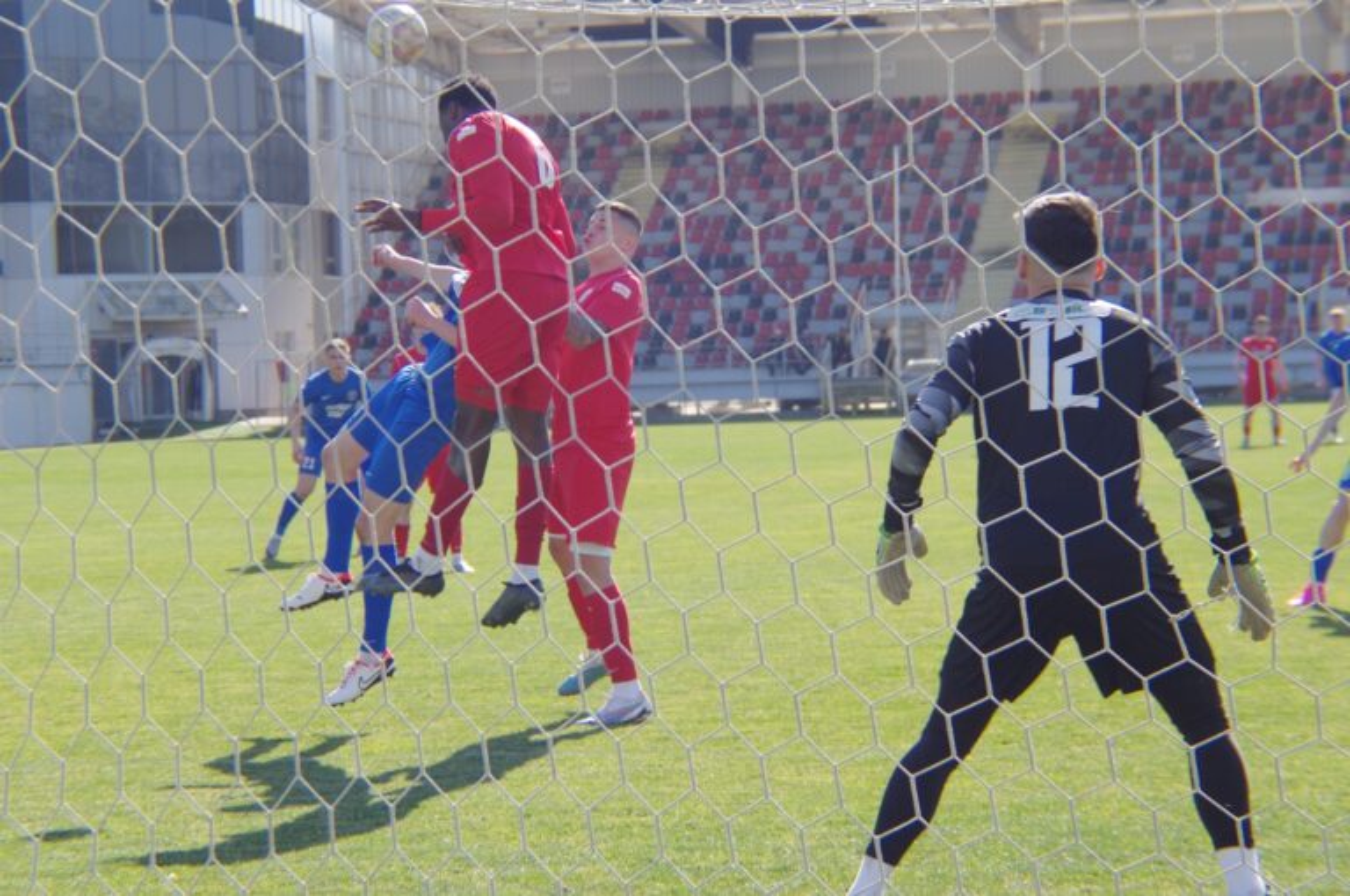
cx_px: 675
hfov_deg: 25.7
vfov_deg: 17.2
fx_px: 2959
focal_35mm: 79
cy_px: 448
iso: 400
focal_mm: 53
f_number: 6.3
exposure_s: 1/500
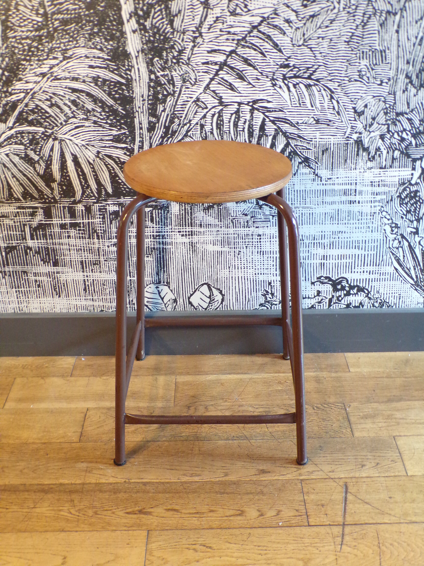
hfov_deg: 38.7
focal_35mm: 37
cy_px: 283
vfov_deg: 50.1
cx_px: 212
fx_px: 604
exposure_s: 1/12
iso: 400
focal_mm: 6.6
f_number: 3.3
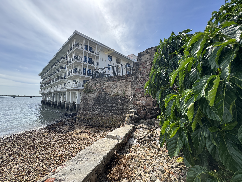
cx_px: 121
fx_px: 98
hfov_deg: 102.1
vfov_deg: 85.7
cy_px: 91
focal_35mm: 14
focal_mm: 2.22
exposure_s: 1/687
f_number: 2.2
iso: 50
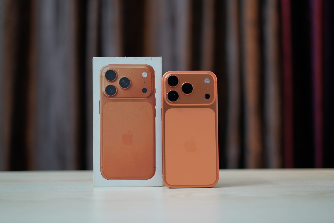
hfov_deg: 39.6
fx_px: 464
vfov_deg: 27.0
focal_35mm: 50
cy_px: 112
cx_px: 167
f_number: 2
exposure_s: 1/100
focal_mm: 50
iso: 320
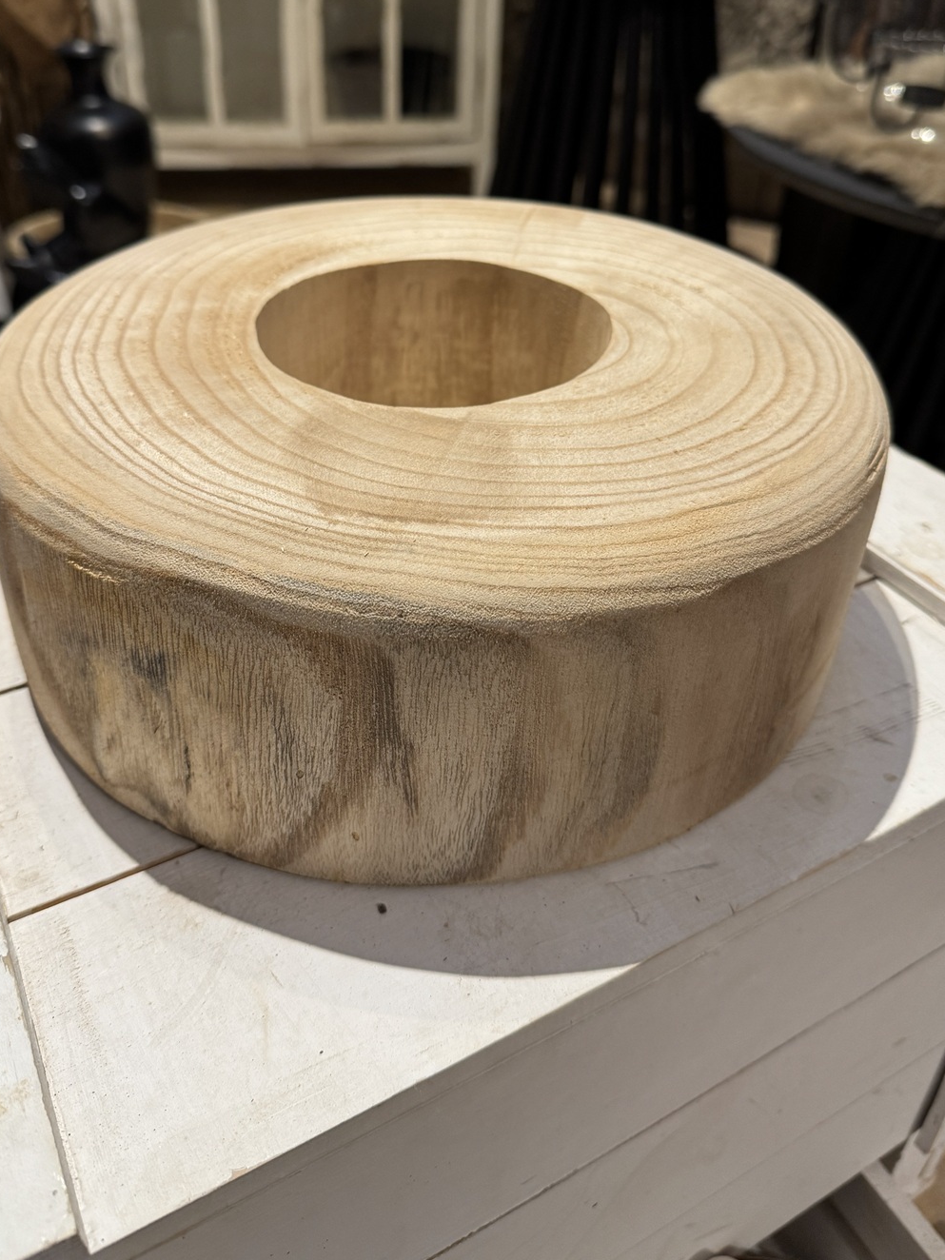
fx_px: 1056
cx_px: 458
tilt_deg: -32.4
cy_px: 514
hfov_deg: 48.2
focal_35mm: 29
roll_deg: -1.3
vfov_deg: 61.2
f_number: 1.78
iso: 160
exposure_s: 1/50
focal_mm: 6.76
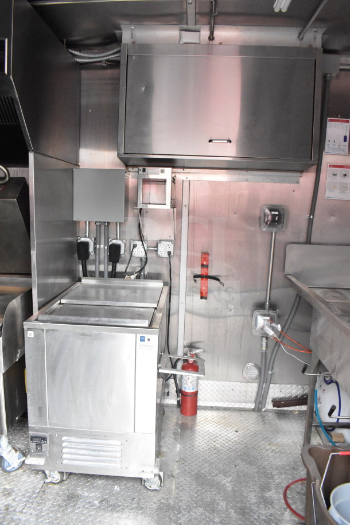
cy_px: 262
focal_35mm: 27
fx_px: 394
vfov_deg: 67.4
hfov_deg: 47.9
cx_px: 175
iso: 6400
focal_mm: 18
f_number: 7.1
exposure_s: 1/200
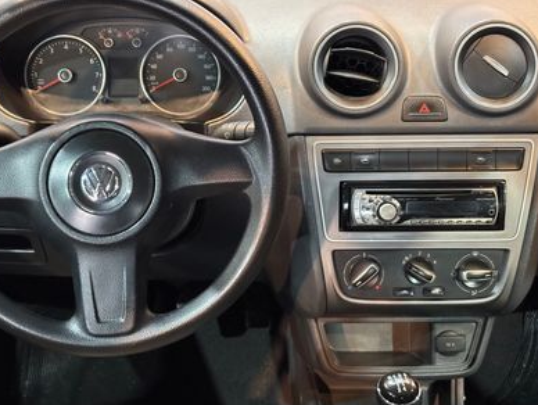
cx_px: 219
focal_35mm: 63
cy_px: 198
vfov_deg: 23.3
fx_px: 980
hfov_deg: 30.6
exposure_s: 1/24
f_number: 1.6
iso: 400
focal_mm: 5.96
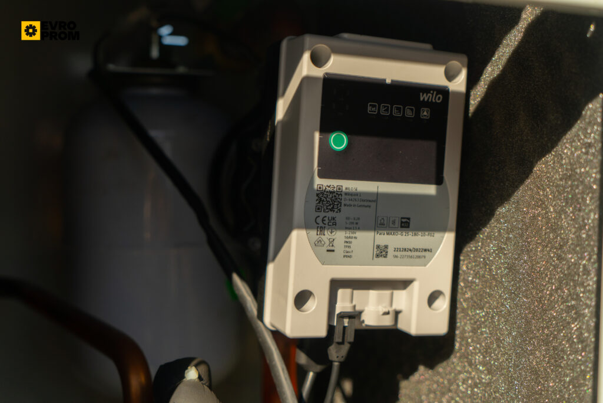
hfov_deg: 49.5
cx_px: 302
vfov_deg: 34.2
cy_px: 202
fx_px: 653
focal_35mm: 39
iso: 100
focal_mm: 39
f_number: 4
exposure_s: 1/500
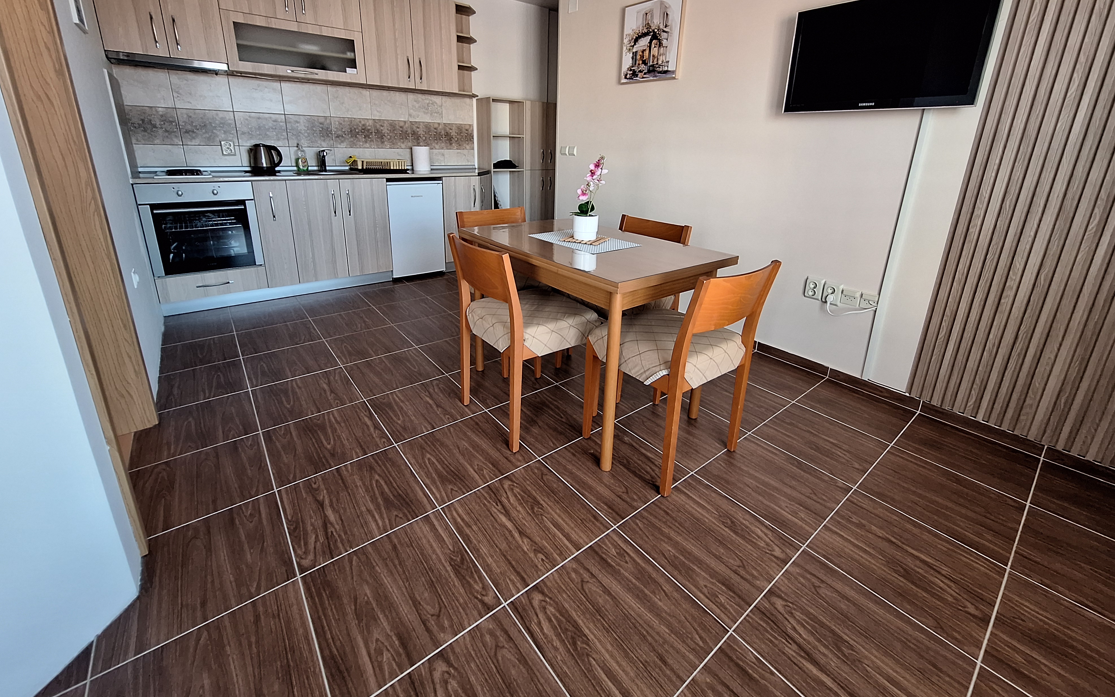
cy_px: 283
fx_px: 425
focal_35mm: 14
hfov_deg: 105.3
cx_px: 566
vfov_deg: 77.9
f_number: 2.2
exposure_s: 1/50
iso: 160
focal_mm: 1.74
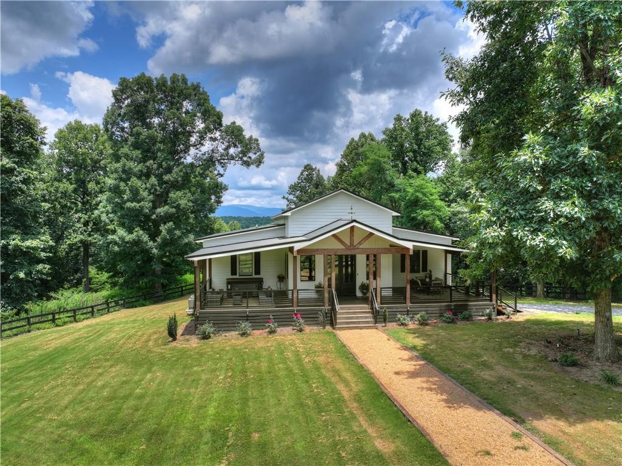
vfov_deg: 56.8
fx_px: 431
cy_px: 233
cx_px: 311
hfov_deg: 71.6
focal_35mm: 24
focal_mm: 12.3
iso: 110
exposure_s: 1/3200
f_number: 2.8
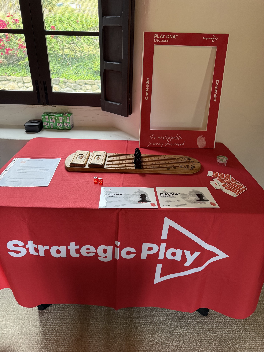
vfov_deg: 71.6
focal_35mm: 24
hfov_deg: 56.8
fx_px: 244
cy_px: 176
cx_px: 132
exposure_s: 1/83
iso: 200
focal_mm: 6.76
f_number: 1.78
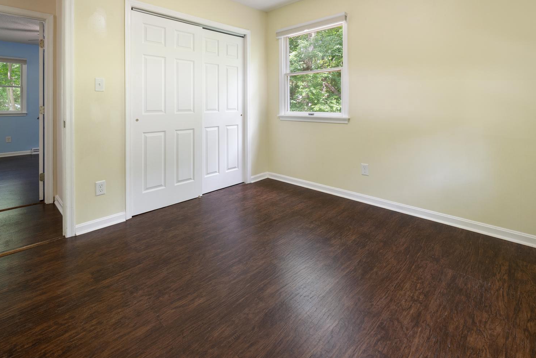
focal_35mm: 18
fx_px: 268
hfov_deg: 90.0
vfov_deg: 65.3
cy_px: 114
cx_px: 258
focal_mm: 13
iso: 250
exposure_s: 1/3
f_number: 8
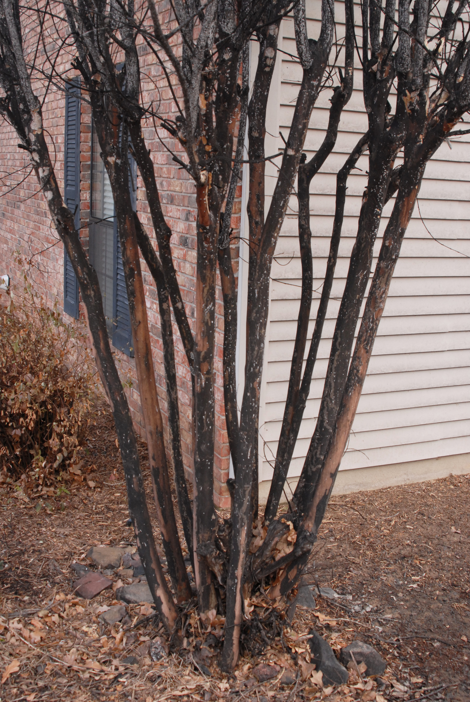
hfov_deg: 32.0
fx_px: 820
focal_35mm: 42
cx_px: 235
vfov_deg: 46.3
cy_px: 351
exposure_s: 1/180
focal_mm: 28
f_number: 7.1
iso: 400
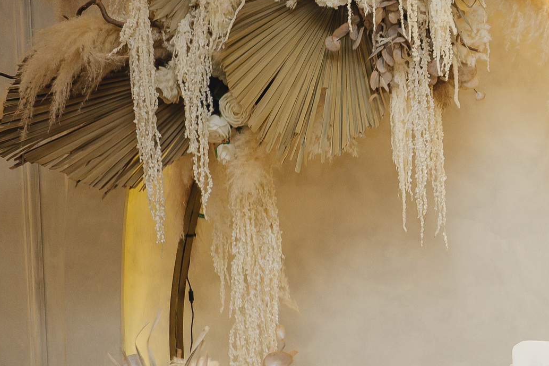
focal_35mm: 130
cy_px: 303
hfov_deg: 15.2
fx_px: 1982
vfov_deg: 10.5
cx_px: 656
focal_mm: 35
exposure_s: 1/125
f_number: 1.8
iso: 100
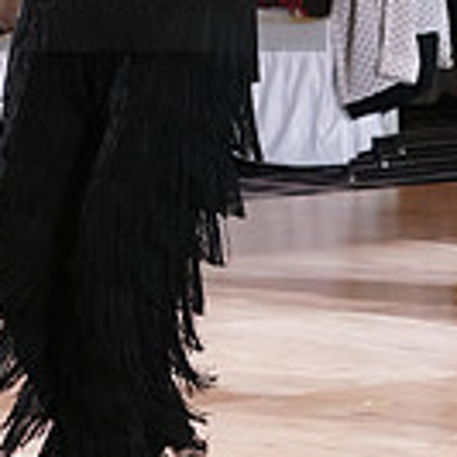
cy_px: -62
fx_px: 4361
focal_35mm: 292
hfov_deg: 6.0
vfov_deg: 6.0
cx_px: -146
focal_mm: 79
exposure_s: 1/320
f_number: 4
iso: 4000
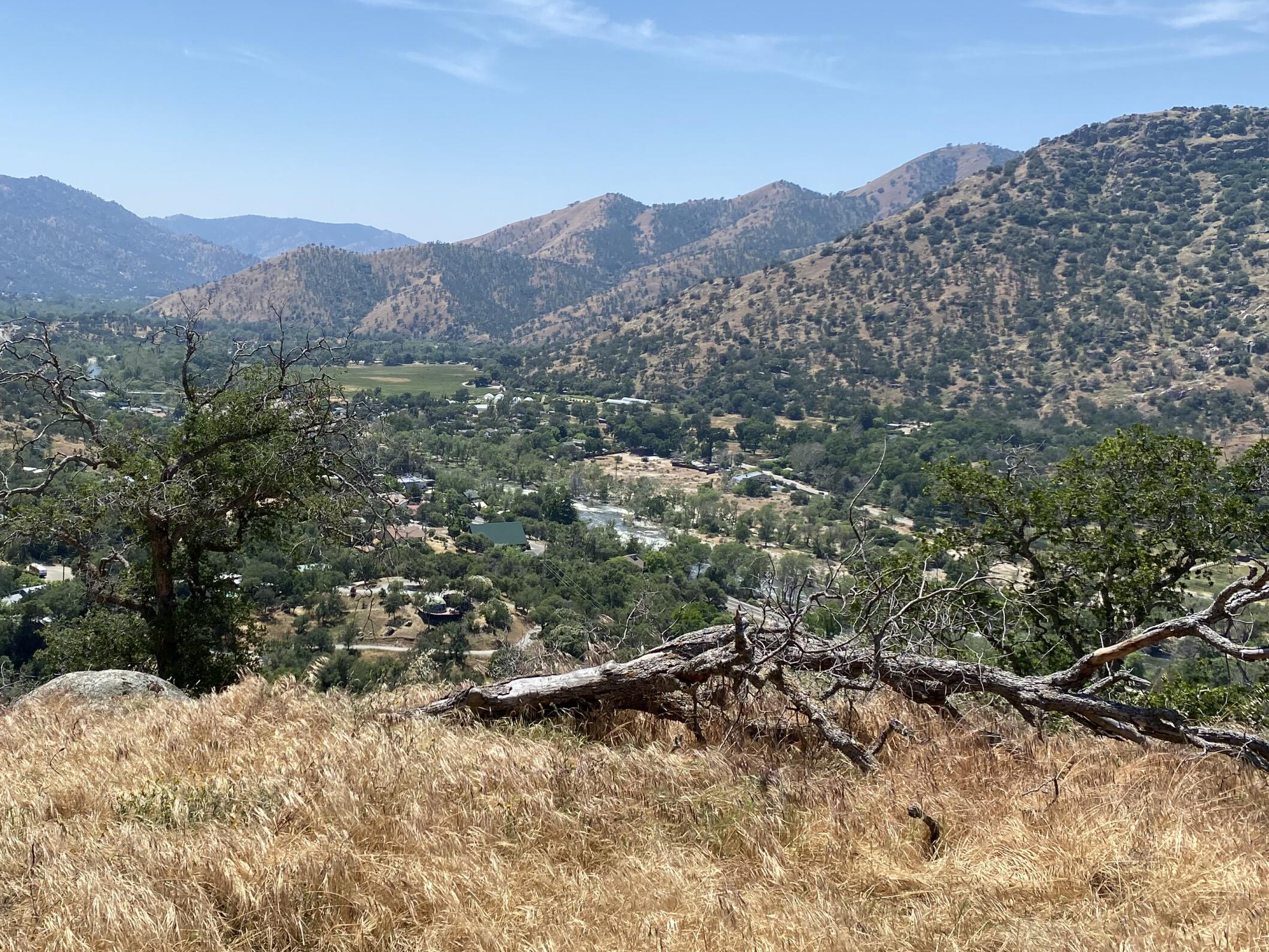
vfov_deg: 38.5
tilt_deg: -5.3
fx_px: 1356
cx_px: 420
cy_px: 379
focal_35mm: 37
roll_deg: -2.9
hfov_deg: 49.2
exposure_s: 1/3401
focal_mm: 4.25
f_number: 1.8
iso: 32
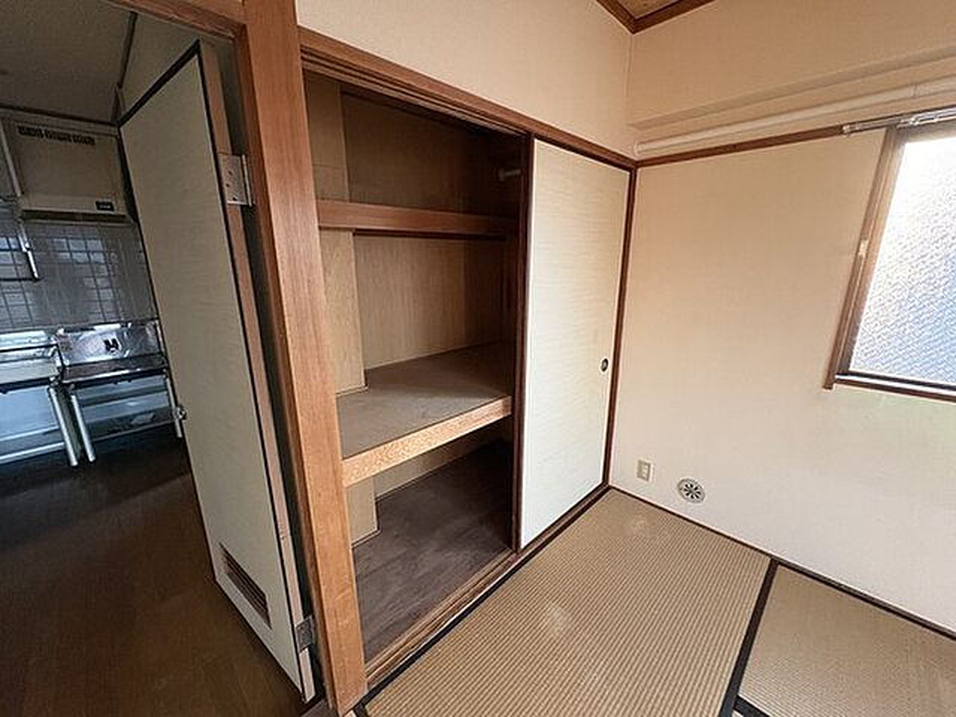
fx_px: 387
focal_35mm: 14
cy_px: 358
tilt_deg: -14.4
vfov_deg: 85.7
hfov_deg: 102.1
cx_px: 478
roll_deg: +0.4
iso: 400
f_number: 2.2
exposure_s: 1/60
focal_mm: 2.22
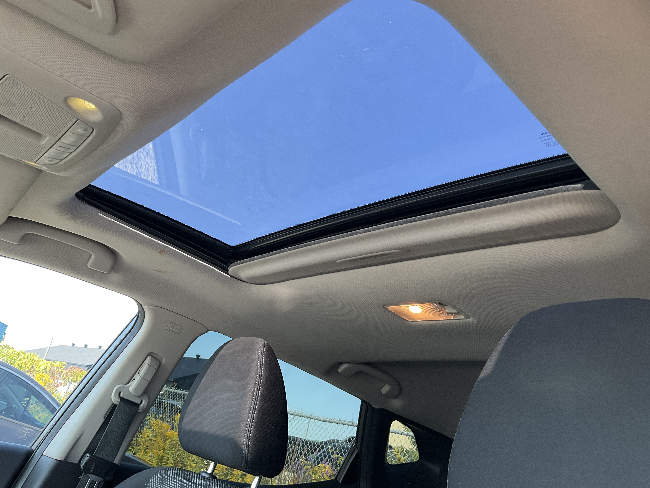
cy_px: 244
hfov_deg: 61.7
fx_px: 545
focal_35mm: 29
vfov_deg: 48.2
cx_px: 325
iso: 32
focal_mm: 3
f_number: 1.8
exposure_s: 1/122
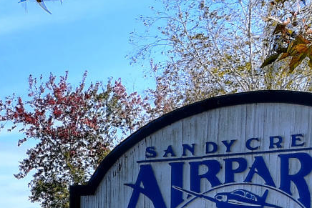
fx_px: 954
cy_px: 255
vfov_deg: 12.2
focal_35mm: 110
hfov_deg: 14.9
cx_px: -328
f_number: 5.6
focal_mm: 16
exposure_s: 1/125
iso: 64
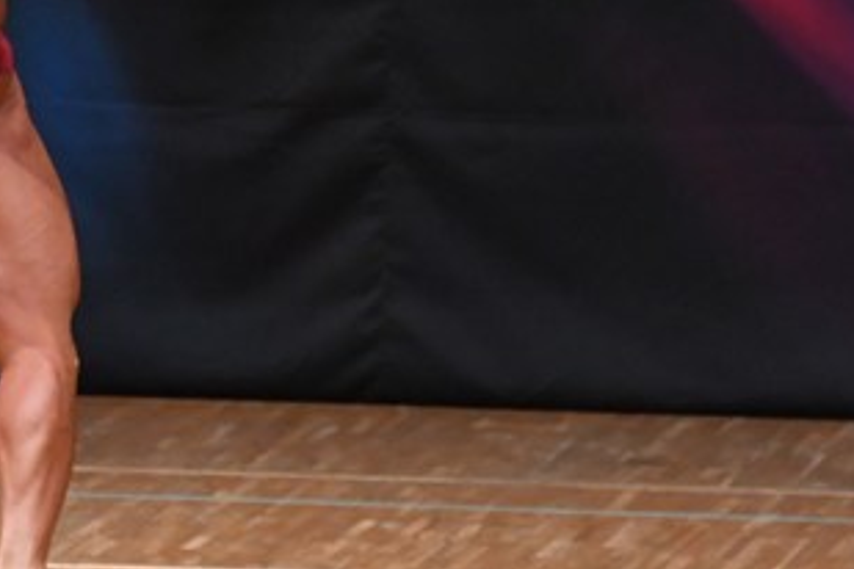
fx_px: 16059
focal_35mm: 677
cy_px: 91
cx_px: -54
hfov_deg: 3.0
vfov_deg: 2.0
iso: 5000
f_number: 5.6
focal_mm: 180
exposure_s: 1/400
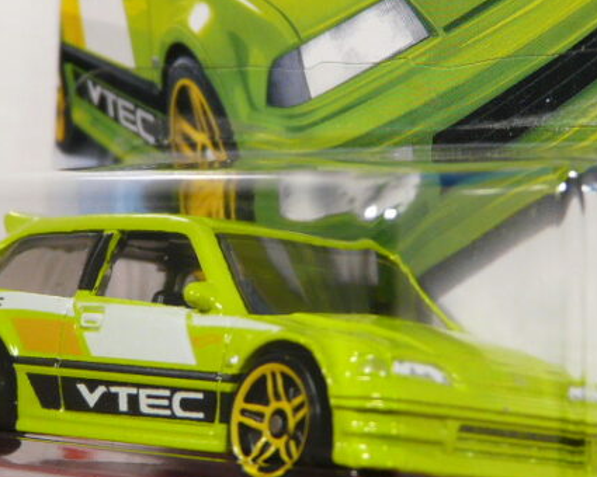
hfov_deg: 12.1
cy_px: 253
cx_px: 284
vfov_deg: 9.7
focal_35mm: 160
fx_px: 2827
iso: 100
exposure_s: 1/50
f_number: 3.2
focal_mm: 12
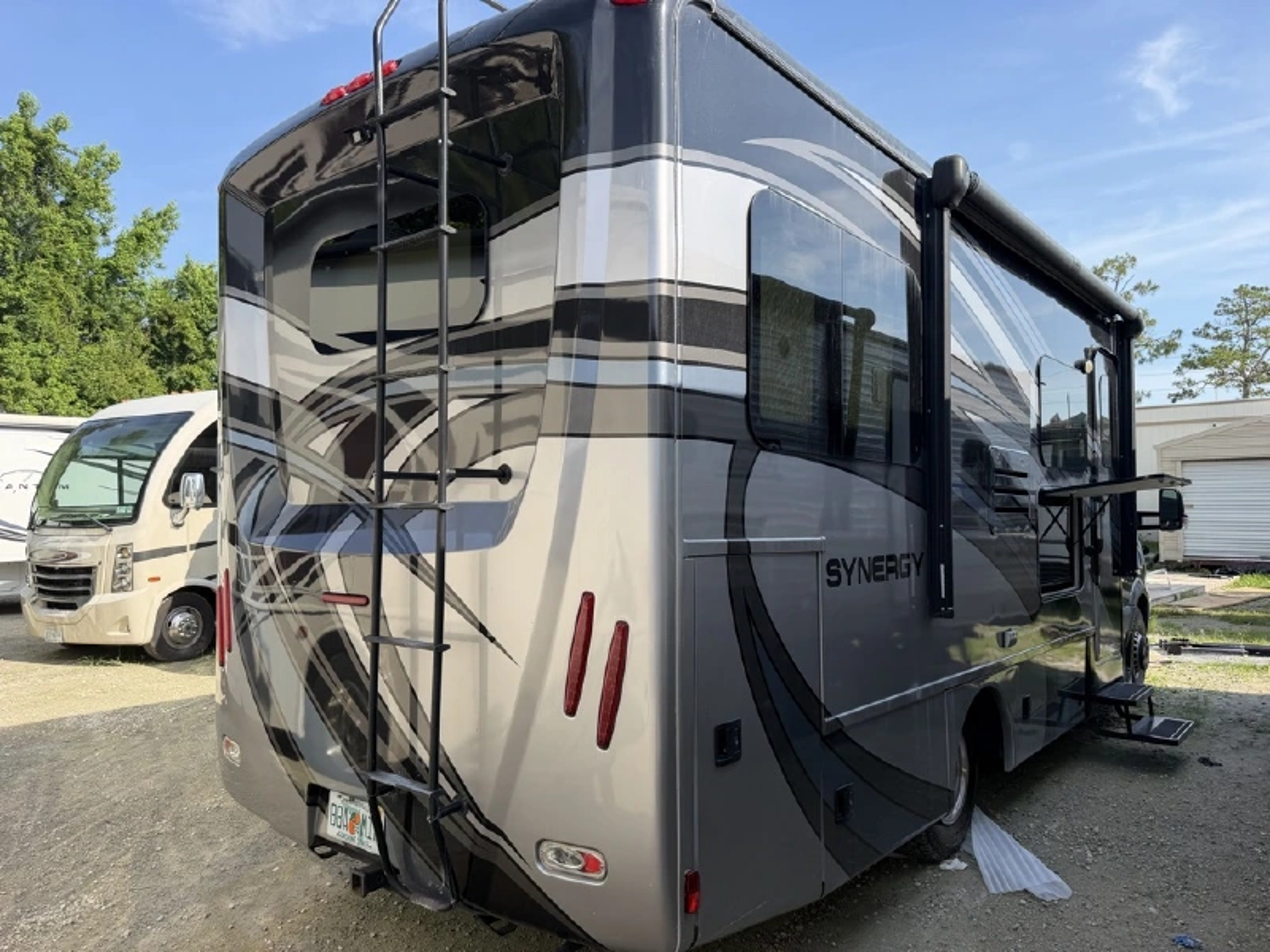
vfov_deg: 56.8
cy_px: 476
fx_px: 881
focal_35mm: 24
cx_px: 635
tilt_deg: +1.1
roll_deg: +0.8
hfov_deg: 71.6
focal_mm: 6.76
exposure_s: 1/1727
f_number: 1.78
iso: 80
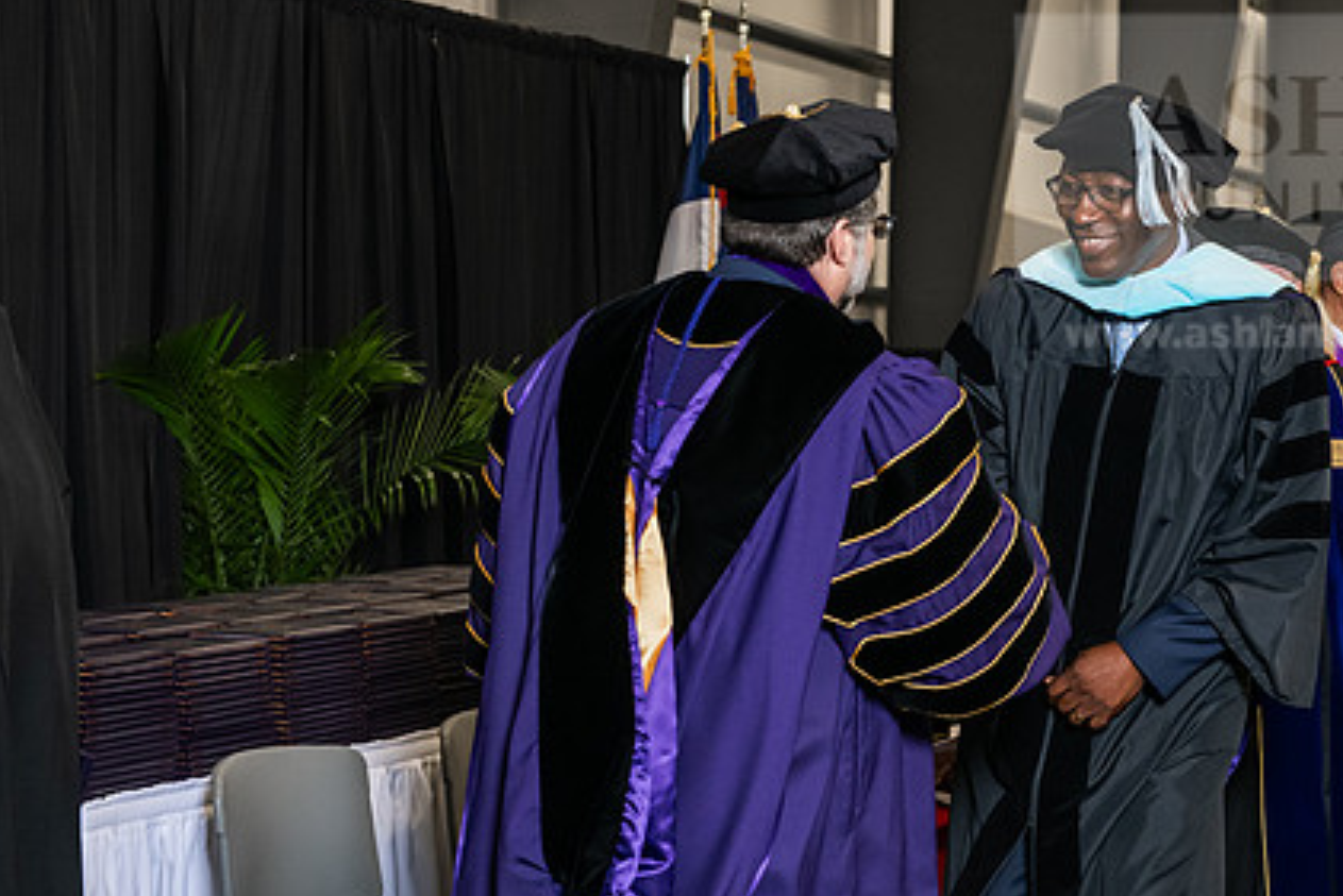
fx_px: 2985
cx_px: 919
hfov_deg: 25.2
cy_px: 400
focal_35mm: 80
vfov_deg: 17.1
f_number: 5
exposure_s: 1/200
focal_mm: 58
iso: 2000
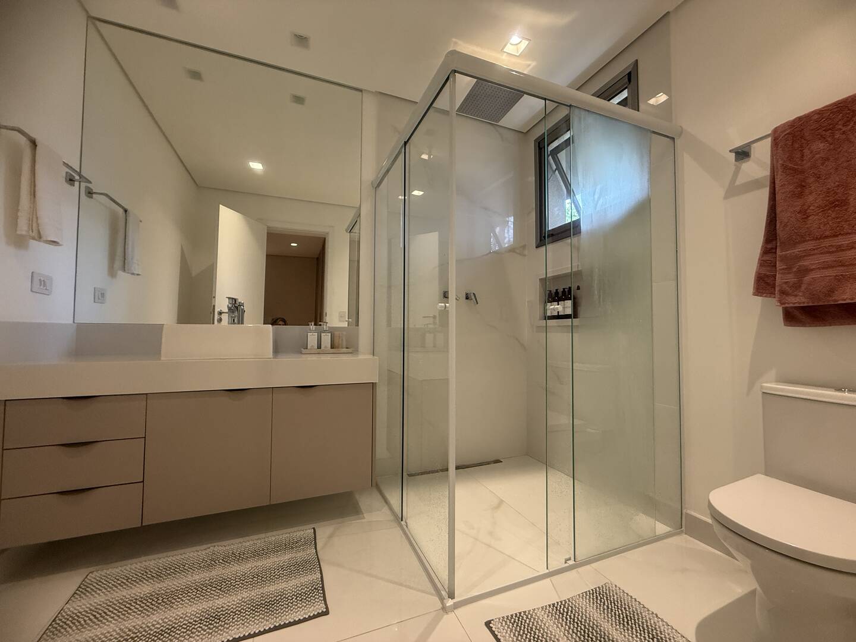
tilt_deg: +2.5
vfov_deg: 85.7
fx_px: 346
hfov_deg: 102.1
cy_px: 321
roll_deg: -1.0
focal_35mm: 14
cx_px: 428
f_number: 2.2
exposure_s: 1/120
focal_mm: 2.22
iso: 320
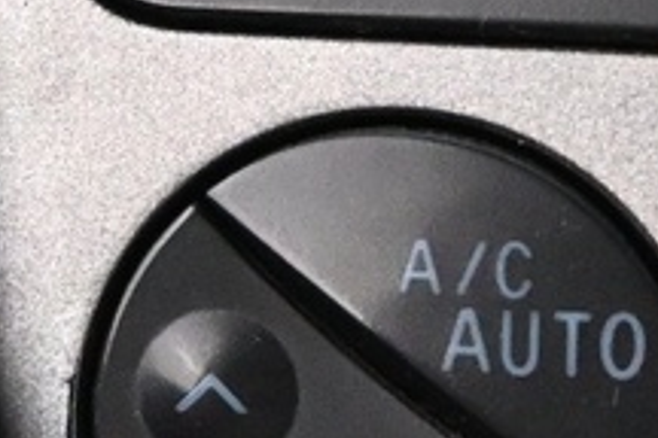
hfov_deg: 6.0
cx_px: 393
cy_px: -134
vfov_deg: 4.0
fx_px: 6280
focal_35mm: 344
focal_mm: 30.5
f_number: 4.8
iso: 4500
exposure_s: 1/60
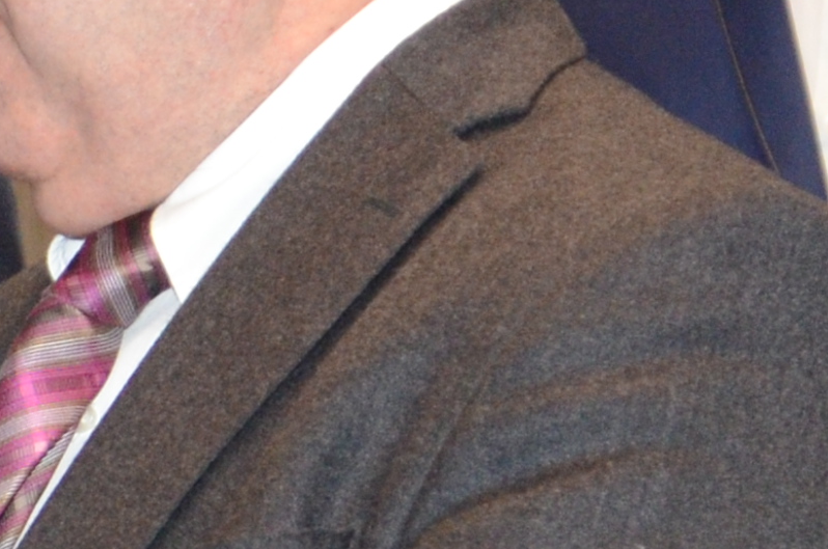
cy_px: 464
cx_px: -474
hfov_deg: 4.4
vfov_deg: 3.0
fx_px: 10630
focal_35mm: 463
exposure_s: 1/160
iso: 1250
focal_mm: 50
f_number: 5
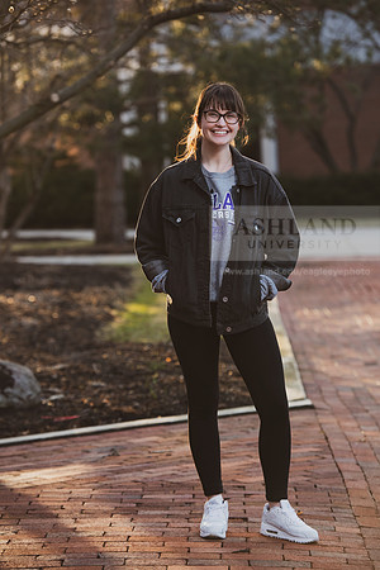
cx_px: 190
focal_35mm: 130
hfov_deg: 10.5
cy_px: 285
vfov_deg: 15.8
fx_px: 2058
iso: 200
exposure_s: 1/200
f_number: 4
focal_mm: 130
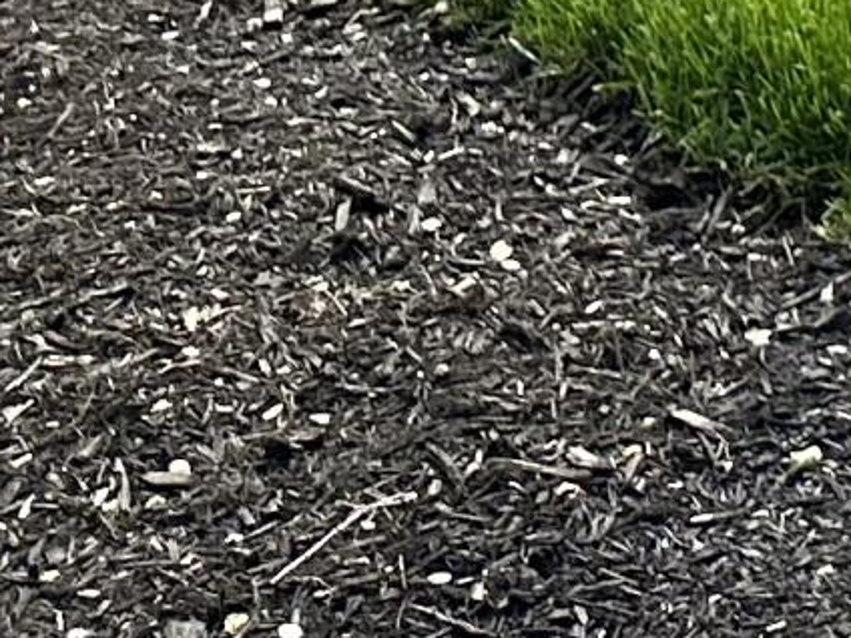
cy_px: -1302
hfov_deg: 8.9
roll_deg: +0.3
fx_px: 4179
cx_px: 2734
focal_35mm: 170
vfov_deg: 7.6
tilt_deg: -3.8
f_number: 1.78
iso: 80
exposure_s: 1/2591
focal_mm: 6.86
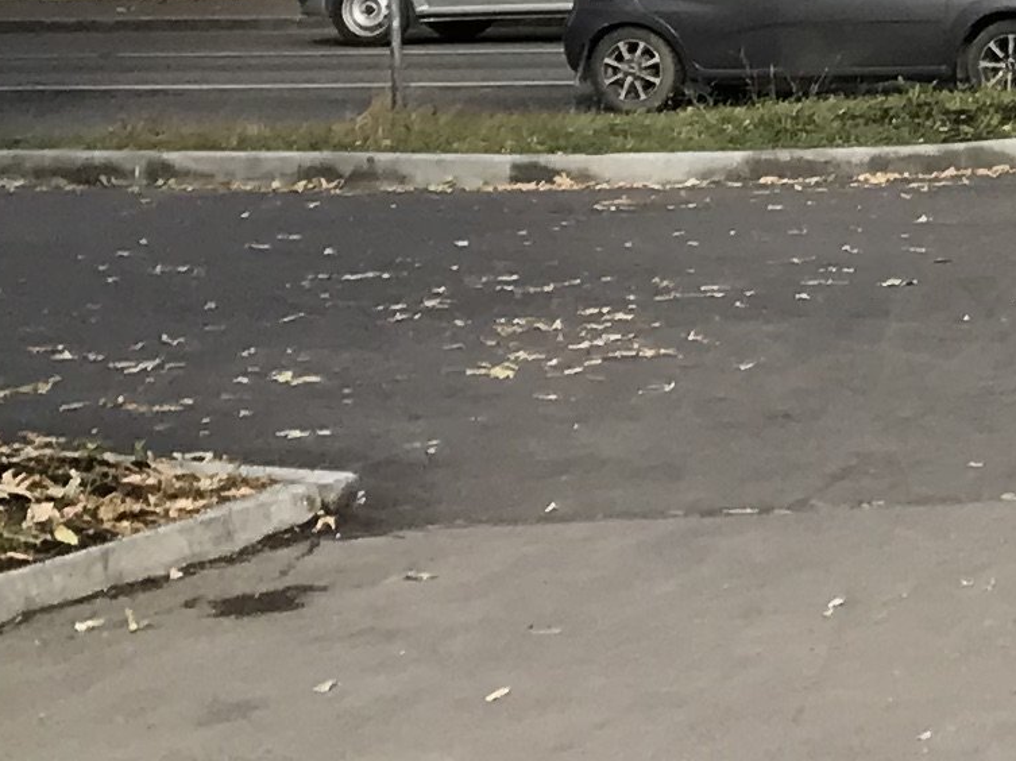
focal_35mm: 150
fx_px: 4400
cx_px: 2164
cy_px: -70
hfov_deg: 11.6
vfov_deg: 9.8
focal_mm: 3.99
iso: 20
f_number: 1.8
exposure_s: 1/1088
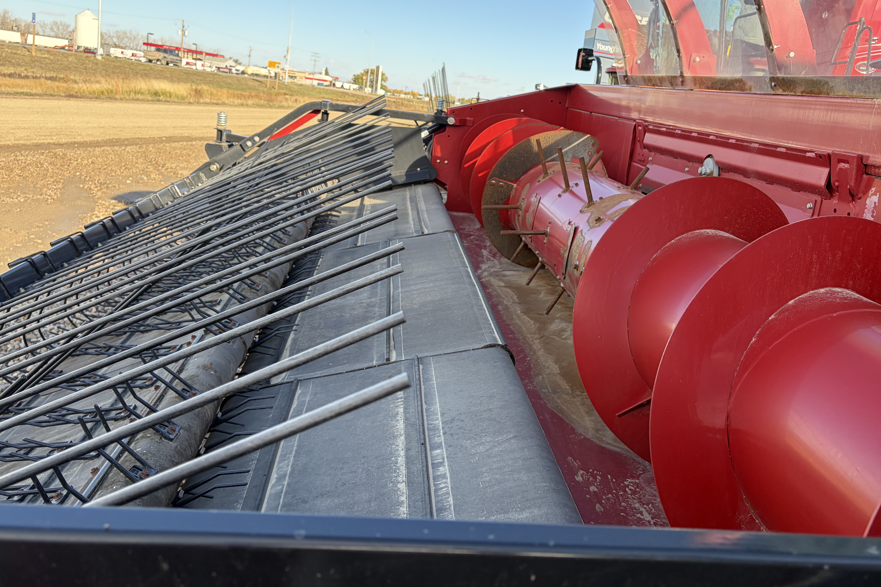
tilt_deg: -13.3
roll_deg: -7.7
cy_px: 292
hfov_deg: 60.2
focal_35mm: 31
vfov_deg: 42.3
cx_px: 480
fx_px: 759
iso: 50
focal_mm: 5.96
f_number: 1.6
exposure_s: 1/747
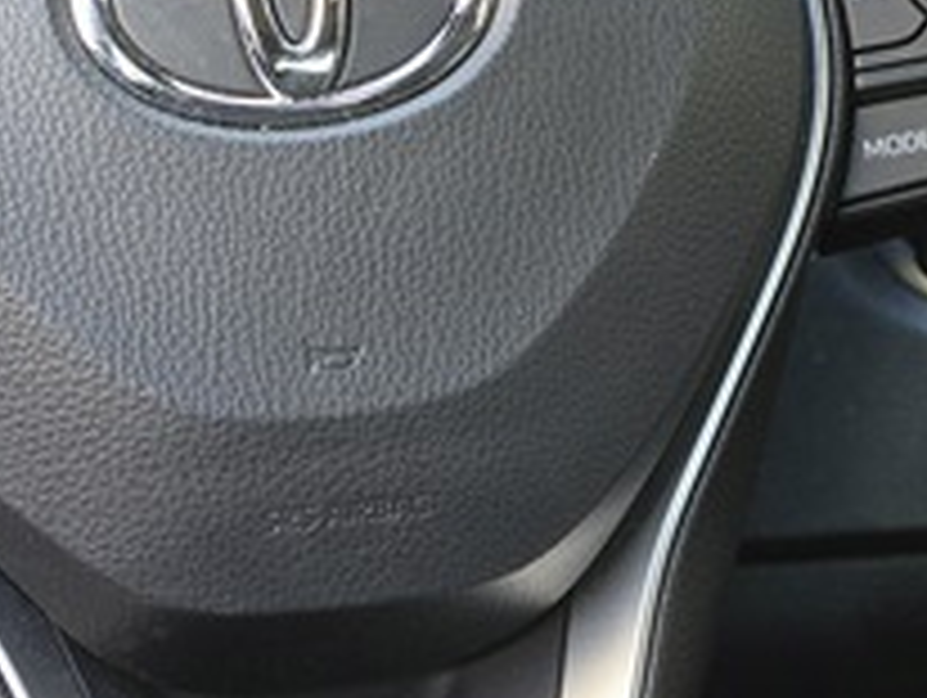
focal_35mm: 234
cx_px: 234
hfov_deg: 8.4
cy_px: -2
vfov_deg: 6.3
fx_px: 6274
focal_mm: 18.6
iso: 400
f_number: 2.9
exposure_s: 1/120
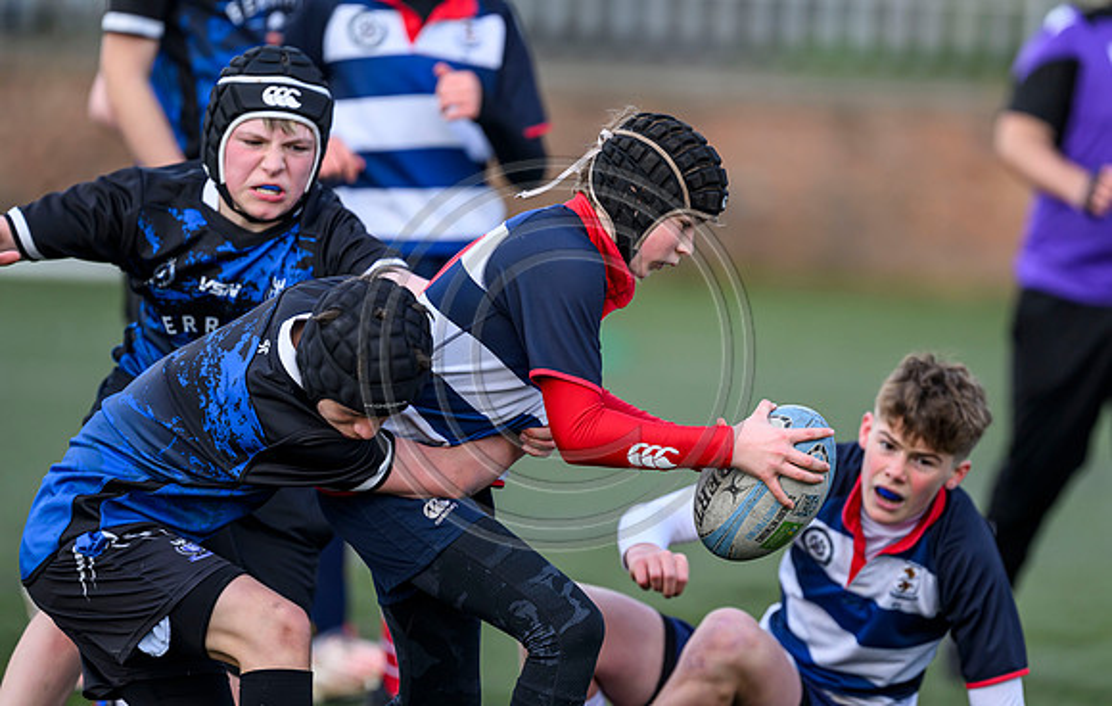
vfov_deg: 3.0
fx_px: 13357
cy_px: 305
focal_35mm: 439
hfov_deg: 4.8
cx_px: 601
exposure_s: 1/2000
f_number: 2.8
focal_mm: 400
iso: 500
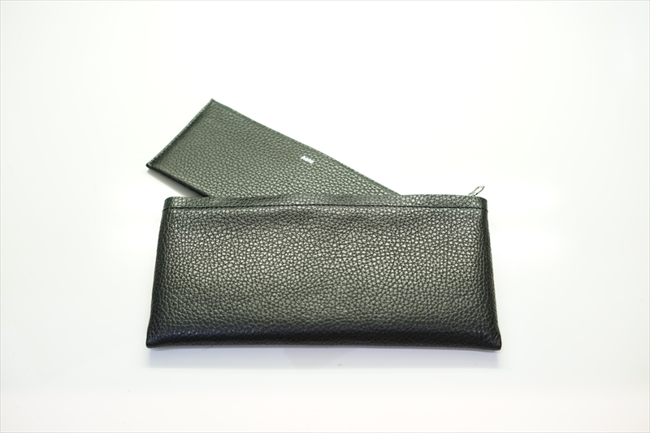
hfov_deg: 36.3
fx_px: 993
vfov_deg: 24.6
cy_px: 216
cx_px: 325
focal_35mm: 55
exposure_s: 1/60
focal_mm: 55
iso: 500
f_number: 4
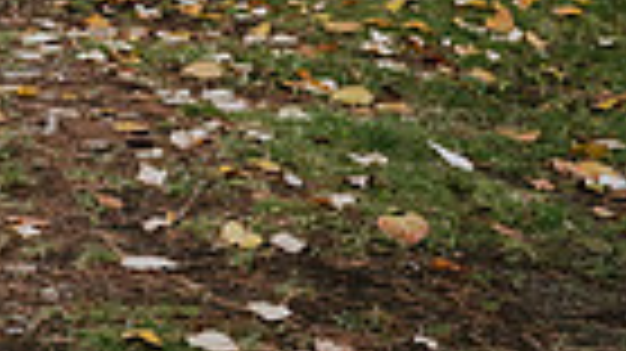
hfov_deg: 15.0
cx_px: -584
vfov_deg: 10.0
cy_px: -97
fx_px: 1974
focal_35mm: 119
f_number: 2.8
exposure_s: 1/500
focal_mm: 24
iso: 1000
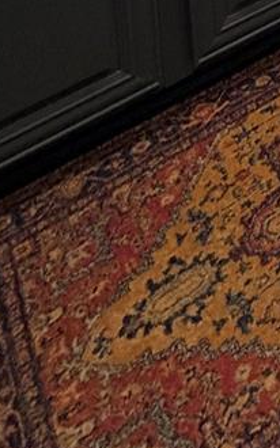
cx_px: 633
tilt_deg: -7.9
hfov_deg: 14.2
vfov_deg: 18.4
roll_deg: +0.3
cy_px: -466
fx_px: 843
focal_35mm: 69
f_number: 2.2
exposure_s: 1/60
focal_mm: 2.22
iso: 200
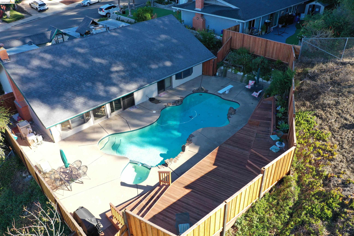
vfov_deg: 46.4
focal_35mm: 28
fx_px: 275
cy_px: 118
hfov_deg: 65.5
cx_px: 177
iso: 100
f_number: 4.5
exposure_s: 1/160
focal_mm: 10.26
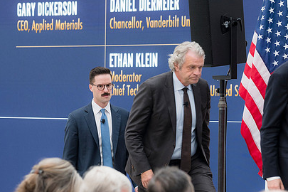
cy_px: 131
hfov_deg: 9.5
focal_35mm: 216
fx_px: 1728
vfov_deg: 6.4
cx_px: 100
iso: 560
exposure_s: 1/160
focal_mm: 101
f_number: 4
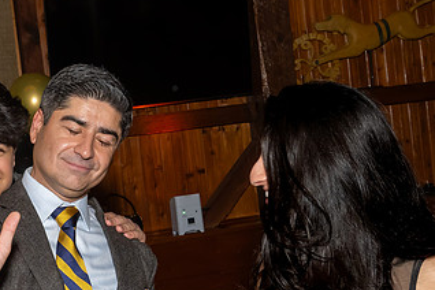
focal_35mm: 84
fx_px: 1015
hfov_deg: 23.8
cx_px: 78
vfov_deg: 16.3
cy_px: 170
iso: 800
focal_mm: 24
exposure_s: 1/250
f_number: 8
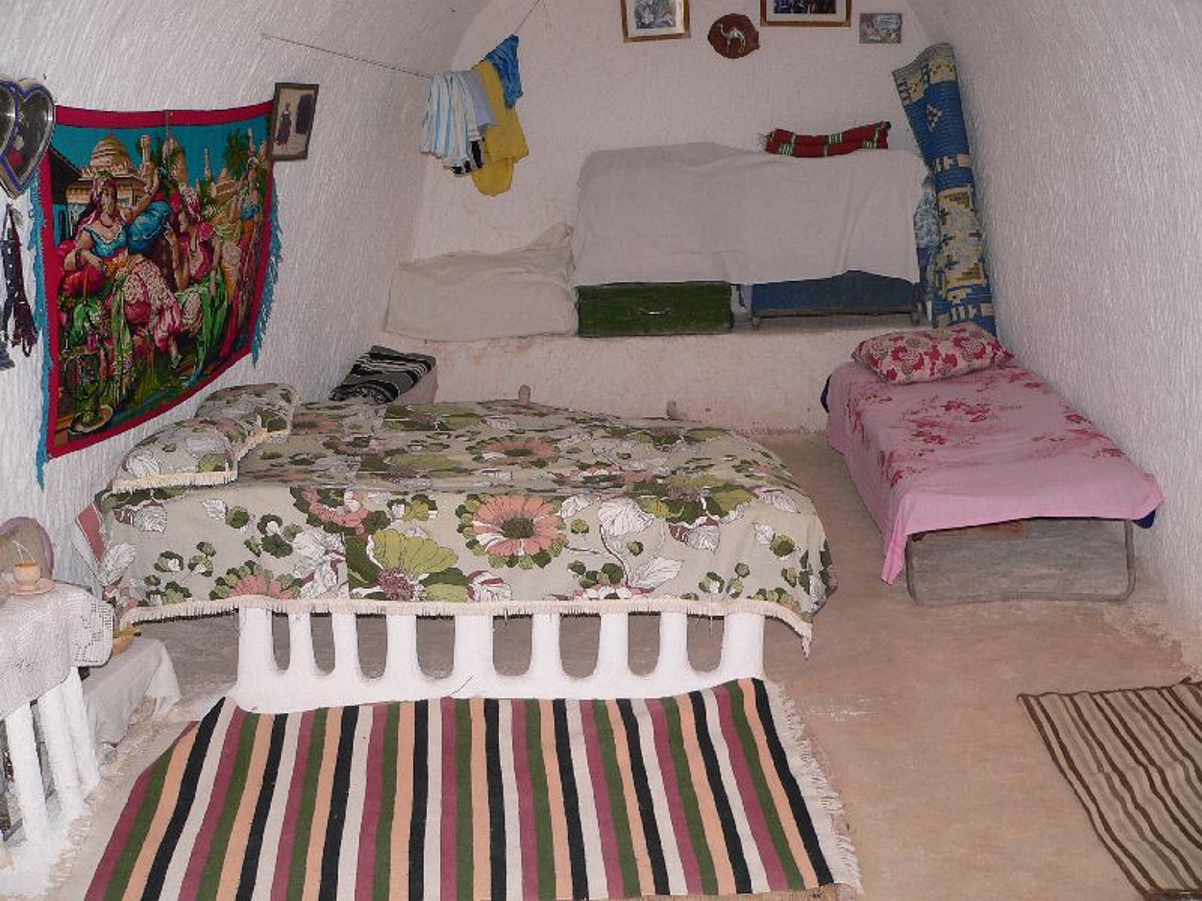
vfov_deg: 39.7
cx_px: 601
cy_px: 450
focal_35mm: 36
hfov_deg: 51.4
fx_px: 1250
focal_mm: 6
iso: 80
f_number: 2.8
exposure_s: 1/60
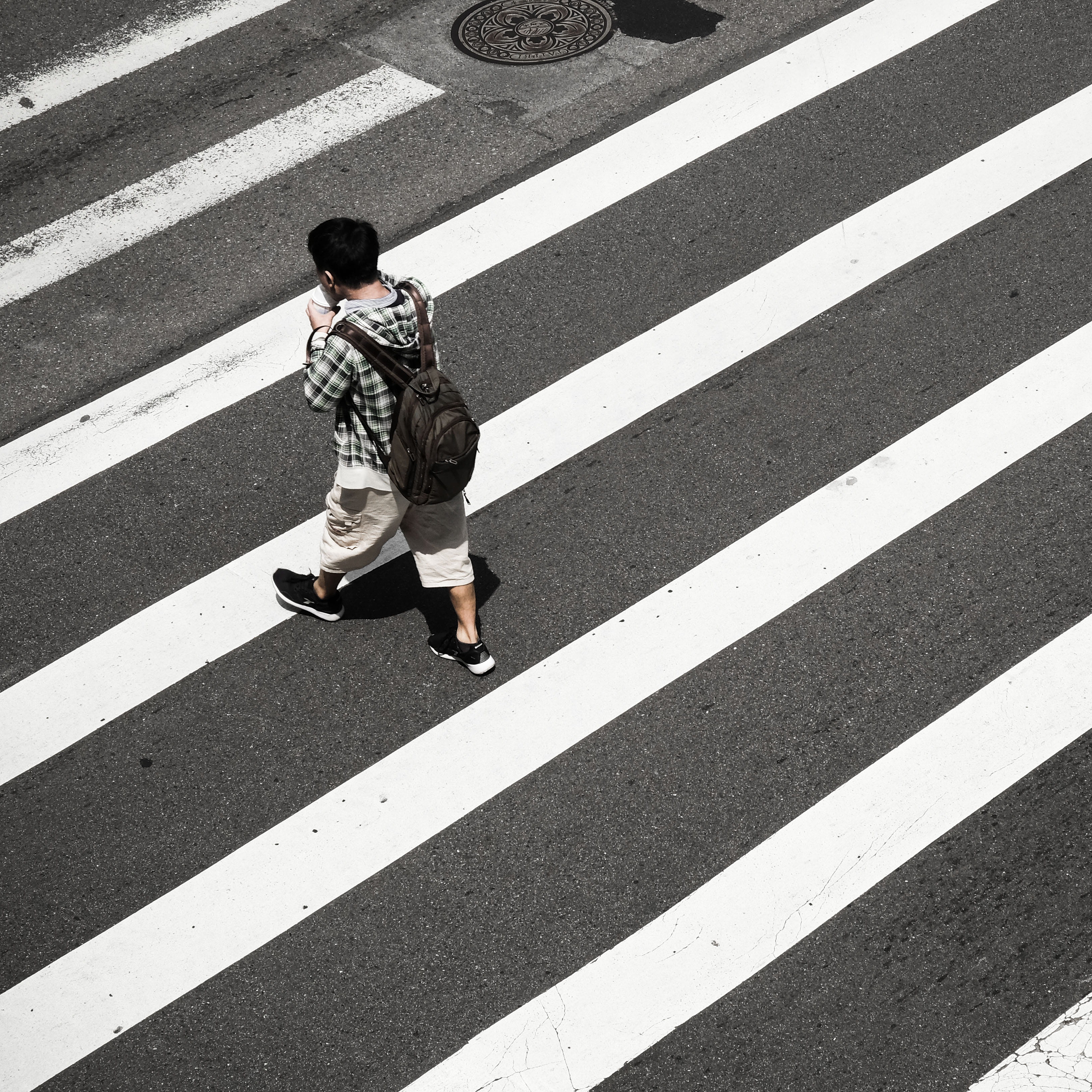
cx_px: 765
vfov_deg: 17.2
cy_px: 547
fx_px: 3605
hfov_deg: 17.2
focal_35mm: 101
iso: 400
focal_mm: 52.7
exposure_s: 1/350
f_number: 16
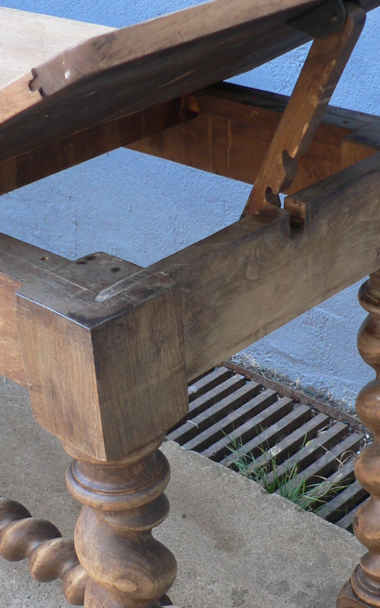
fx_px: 1094
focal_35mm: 66
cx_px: 157
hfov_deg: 19.7
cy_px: 436
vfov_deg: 30.7
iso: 80
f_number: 2.8
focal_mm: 6
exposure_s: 1/30
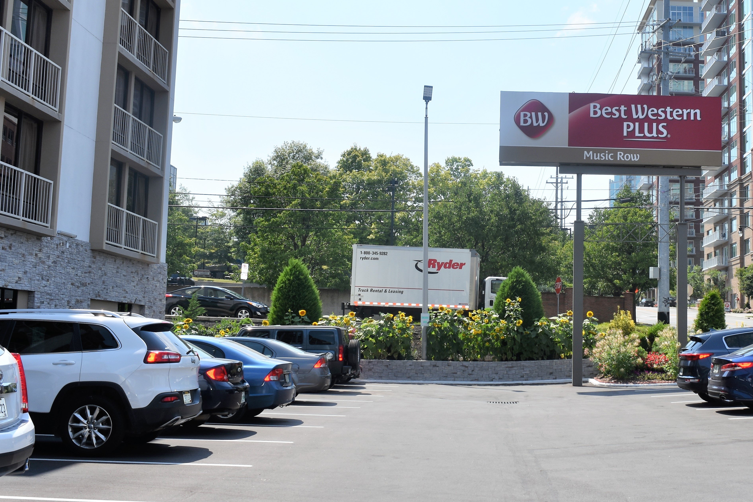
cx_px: 573
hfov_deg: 38.6
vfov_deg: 27.1
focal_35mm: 50
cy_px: 234
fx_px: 1041
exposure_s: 1/250
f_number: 10
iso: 100
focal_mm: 21
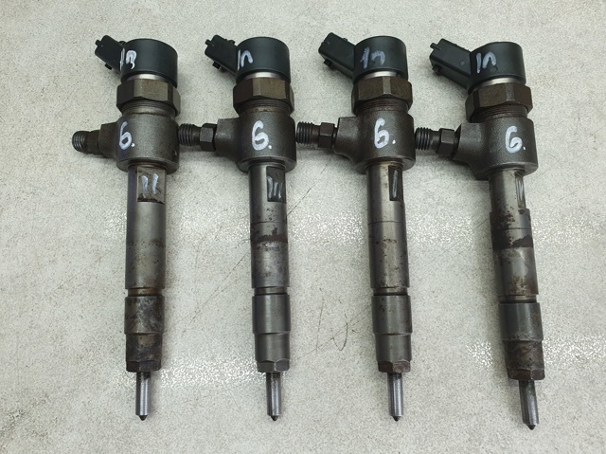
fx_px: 455
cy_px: 227
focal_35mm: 26
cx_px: 303
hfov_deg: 67.3
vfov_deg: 53.0
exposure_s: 1/100
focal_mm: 4.32
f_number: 2.4
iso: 80
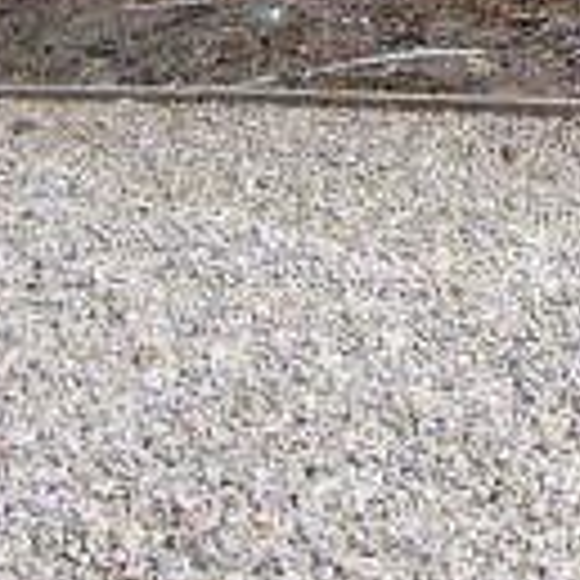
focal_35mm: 112
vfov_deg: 14.7
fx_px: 2123
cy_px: -236
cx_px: 749
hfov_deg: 14.9
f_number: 5.6
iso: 80
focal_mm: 4.6
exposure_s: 1/500
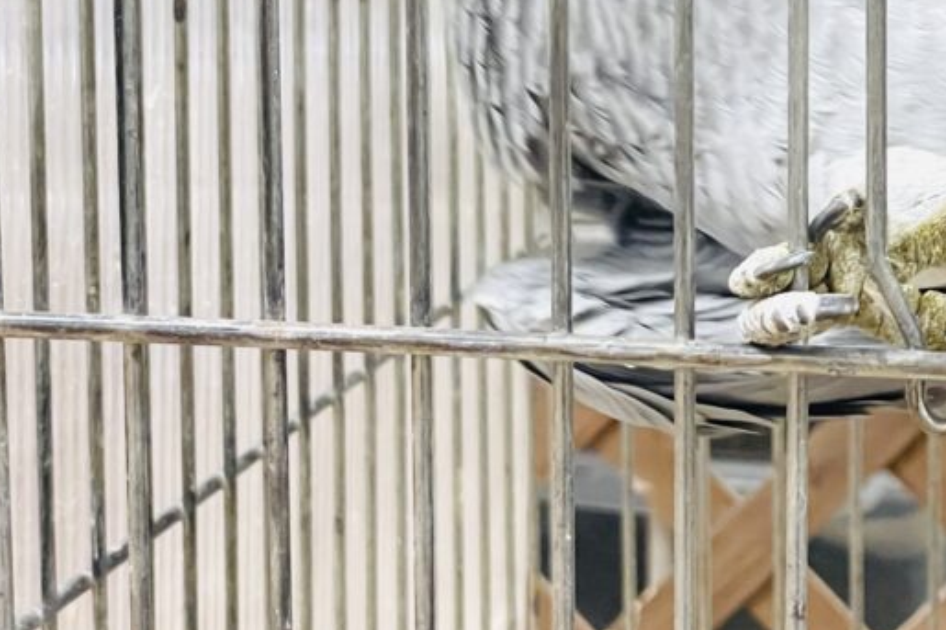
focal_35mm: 126
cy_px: 40
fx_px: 3310
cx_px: 845
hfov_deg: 16.1
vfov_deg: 10.8
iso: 200
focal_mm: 6
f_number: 2
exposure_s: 1/100
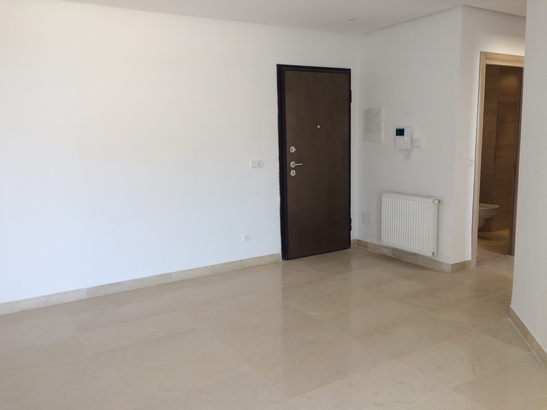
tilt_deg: -9.5
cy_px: 205
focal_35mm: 29
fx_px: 458
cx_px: 274
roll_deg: +0.7
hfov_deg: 61.7
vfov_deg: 48.2
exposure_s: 1/50
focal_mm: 4.15
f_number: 2.2
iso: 32
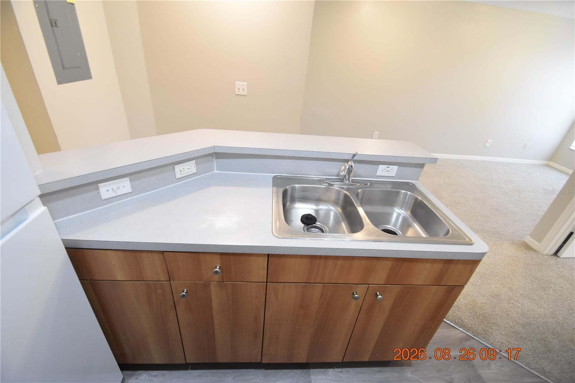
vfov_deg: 77.3
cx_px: 288
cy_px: 192
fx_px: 240
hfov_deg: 100.4
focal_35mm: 15
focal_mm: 10
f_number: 3.5
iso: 2500
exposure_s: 1/60
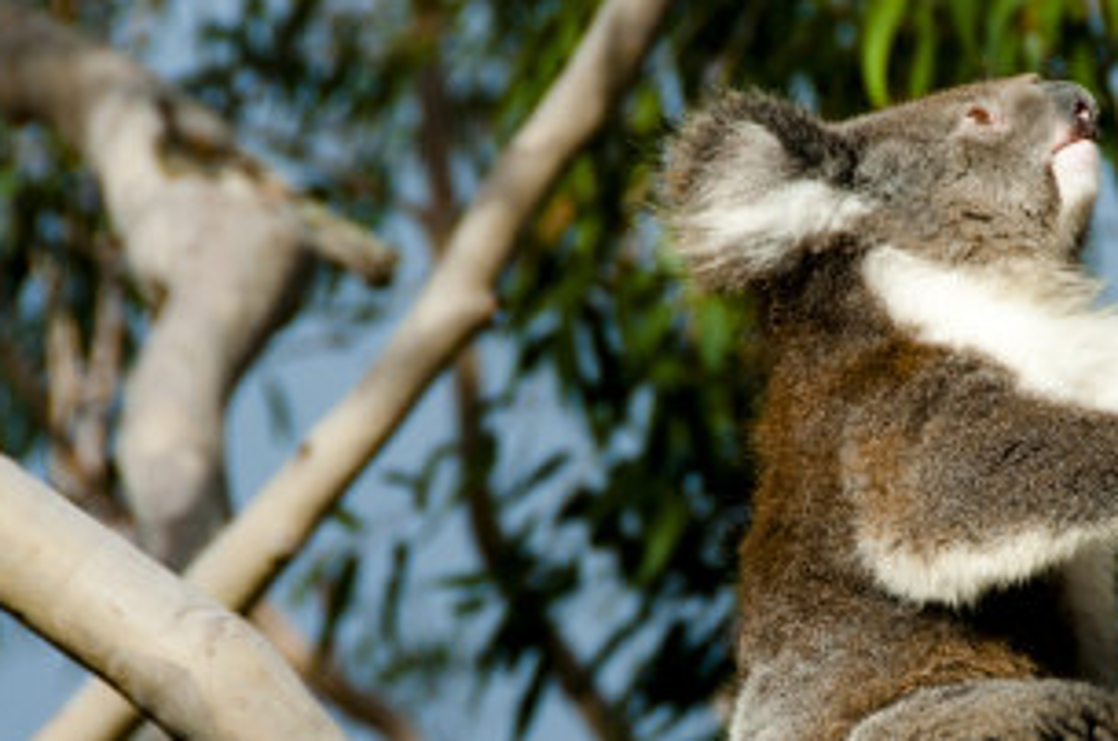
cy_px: 536
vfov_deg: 2.7
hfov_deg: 4.0
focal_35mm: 512
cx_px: 898
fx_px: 15867
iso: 200
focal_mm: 170
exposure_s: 1/250
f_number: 8
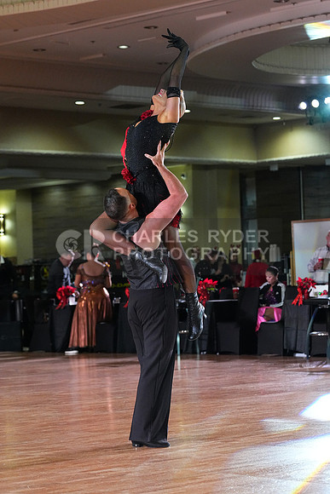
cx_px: 165
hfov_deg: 13.4
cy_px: 247
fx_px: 1402
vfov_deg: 20.0
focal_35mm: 102
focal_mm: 102
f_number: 5
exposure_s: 1/400
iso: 6400
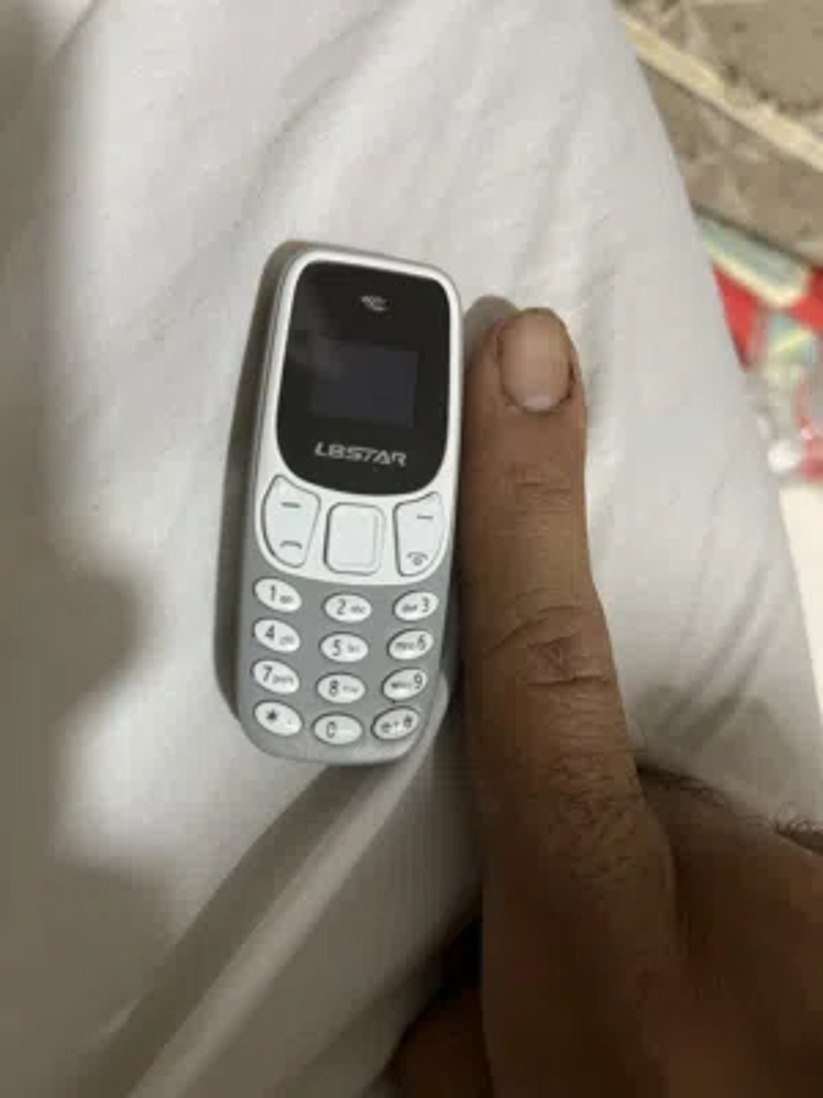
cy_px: 549
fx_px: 824
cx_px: 412
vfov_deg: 67.3
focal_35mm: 26
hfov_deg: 53.1
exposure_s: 1/50
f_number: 1.6
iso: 250
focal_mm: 5.1
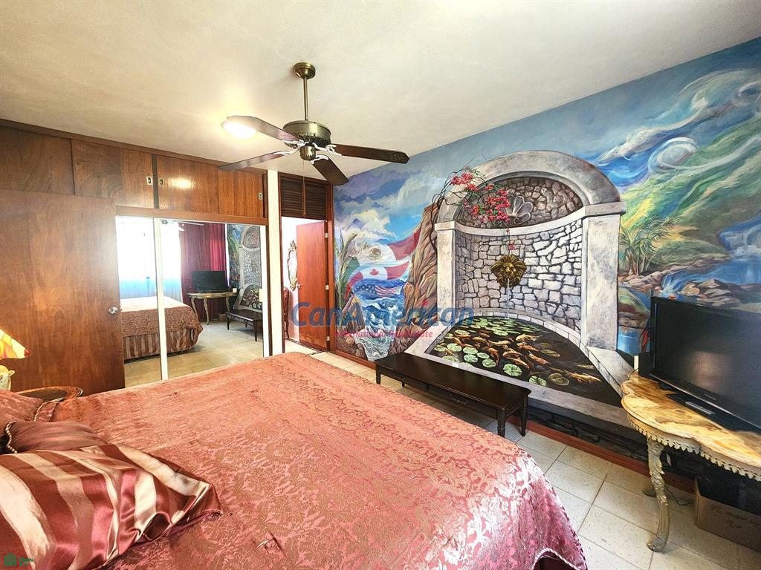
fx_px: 286
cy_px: 285
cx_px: 380
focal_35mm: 13
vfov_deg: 89.9
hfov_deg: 106.2
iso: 400
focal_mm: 2.2
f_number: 2.2
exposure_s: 1/30
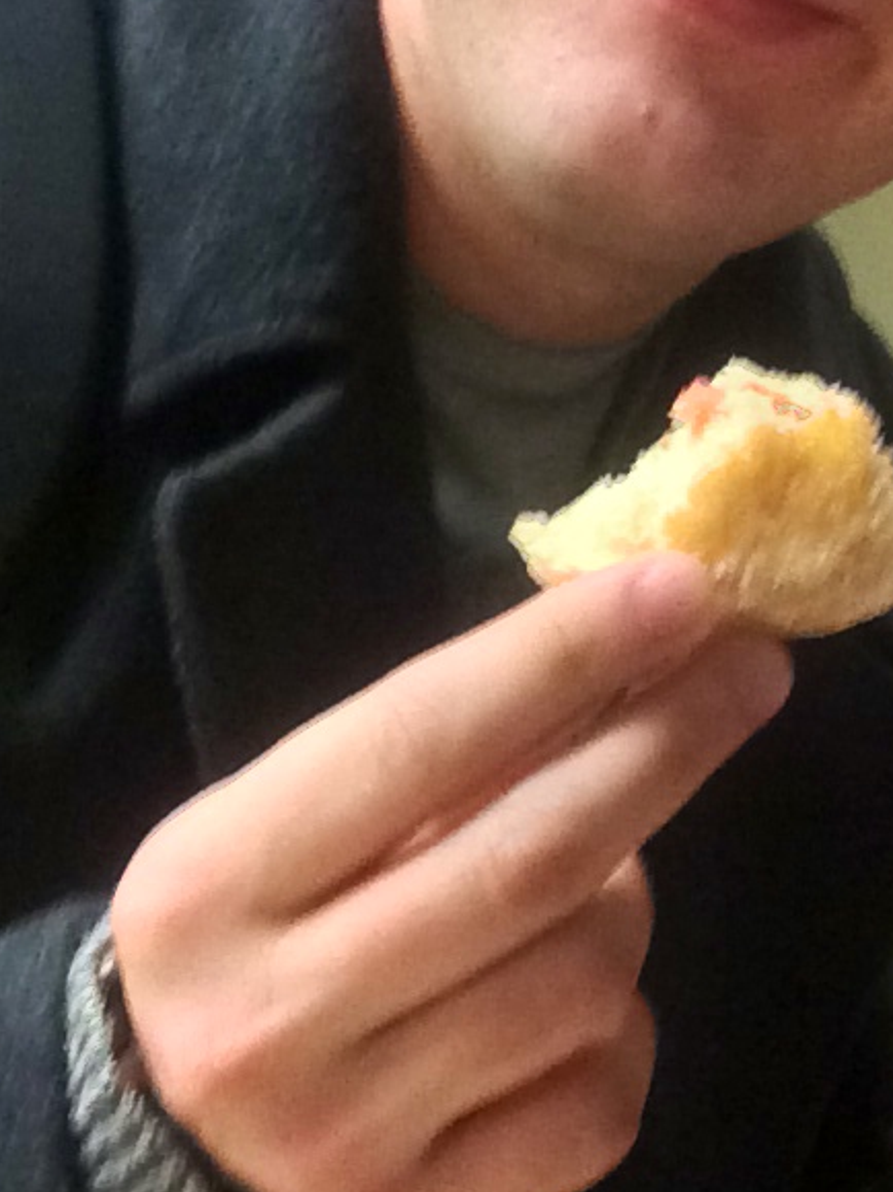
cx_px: 856
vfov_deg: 26.7
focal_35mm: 73
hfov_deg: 19.7
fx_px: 2512
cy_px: 587
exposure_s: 1/15
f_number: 2.4
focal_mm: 2.15
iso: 640
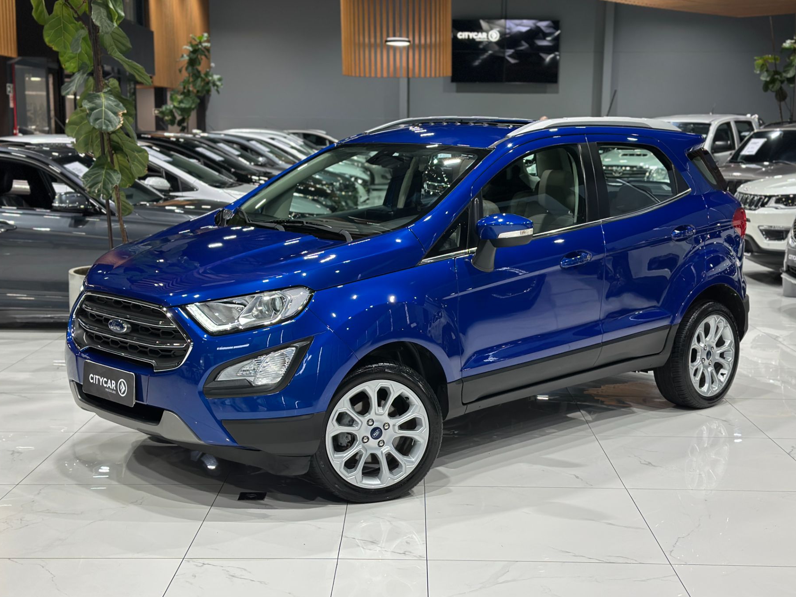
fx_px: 1173
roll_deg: -0.4
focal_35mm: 51
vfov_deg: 28.6
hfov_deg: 37.5
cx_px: 411
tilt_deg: -9.6
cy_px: 309
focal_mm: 6.86
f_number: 1.78
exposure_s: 1/60
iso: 125
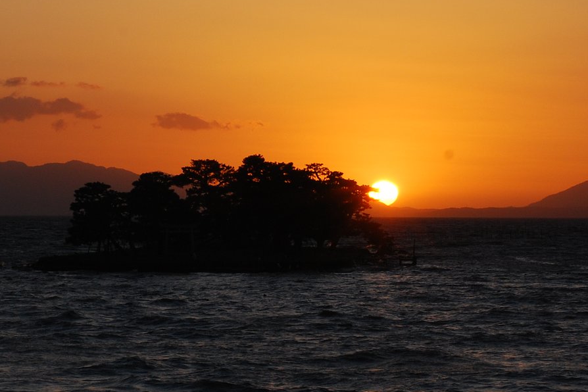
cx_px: 232
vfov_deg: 8.0
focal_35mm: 172
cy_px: 181
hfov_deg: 11.9
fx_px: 2809
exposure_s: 1/100
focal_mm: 50
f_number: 16
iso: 200
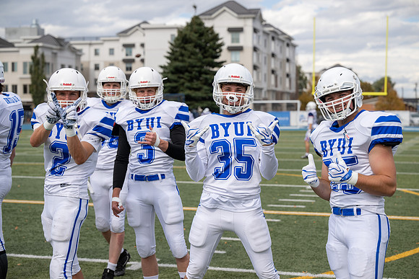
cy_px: 140
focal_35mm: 70
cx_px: 210
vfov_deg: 19.5
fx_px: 815
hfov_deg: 28.8
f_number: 4
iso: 160
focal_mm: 70
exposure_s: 1/1250
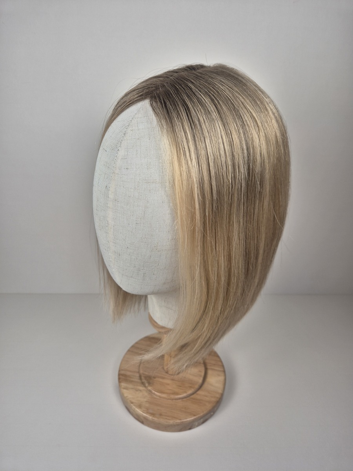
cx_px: 176
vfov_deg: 73.9
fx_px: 313
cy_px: 236
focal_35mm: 23
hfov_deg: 58.9
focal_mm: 5.4
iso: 25
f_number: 1.8
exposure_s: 1/203
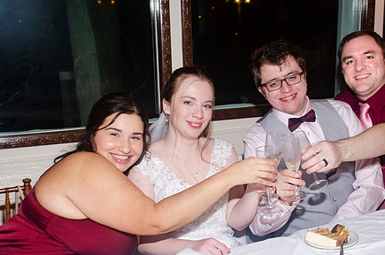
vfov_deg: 25.8
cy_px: 152
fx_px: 555
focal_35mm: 52
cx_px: 232
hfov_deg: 38.1
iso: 400
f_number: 3.8
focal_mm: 26
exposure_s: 1/60
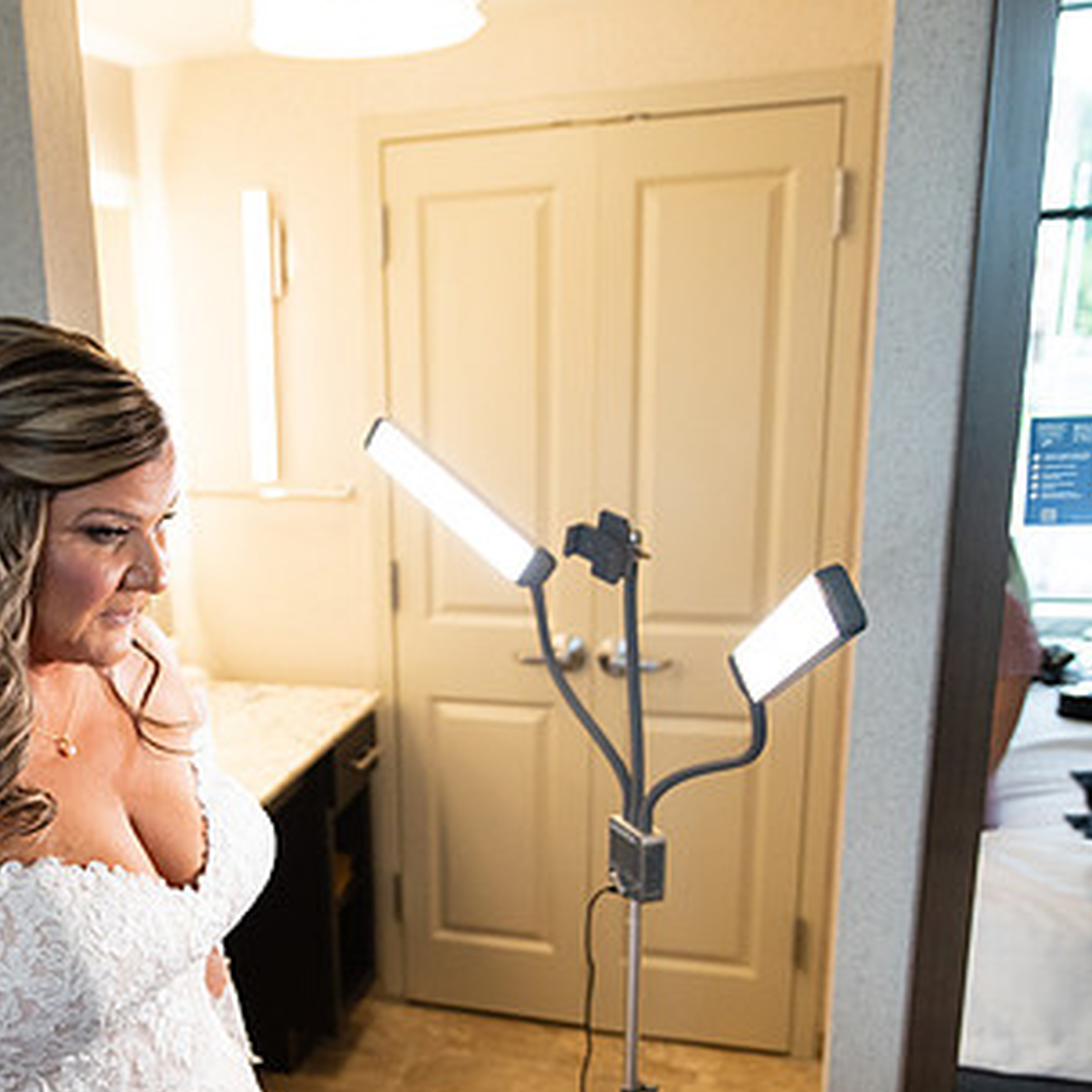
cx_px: 296
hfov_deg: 41.8
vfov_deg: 42.5
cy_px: 687
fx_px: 1392
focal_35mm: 39
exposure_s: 1/800
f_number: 2.8
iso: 2000
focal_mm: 24
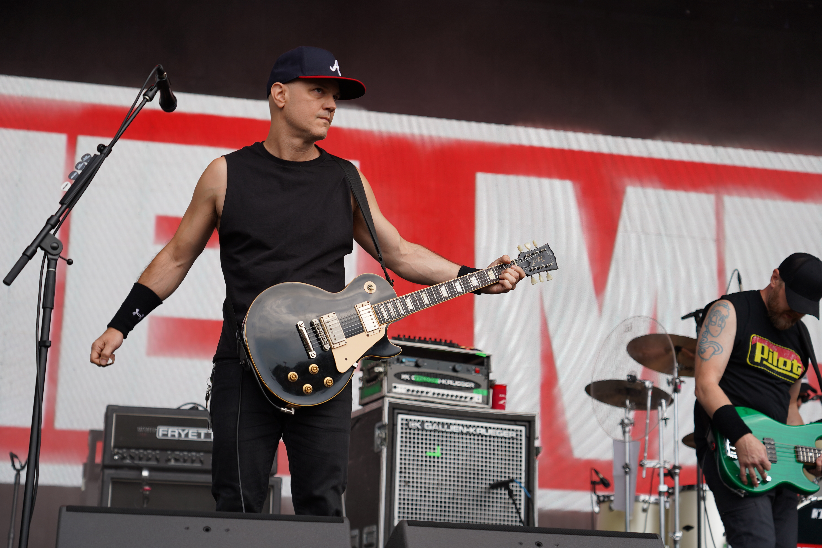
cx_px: 411
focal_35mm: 72
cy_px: 274
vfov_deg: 18.9
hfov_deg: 28.1
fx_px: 1644
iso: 100
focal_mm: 72
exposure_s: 1/200
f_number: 4.5
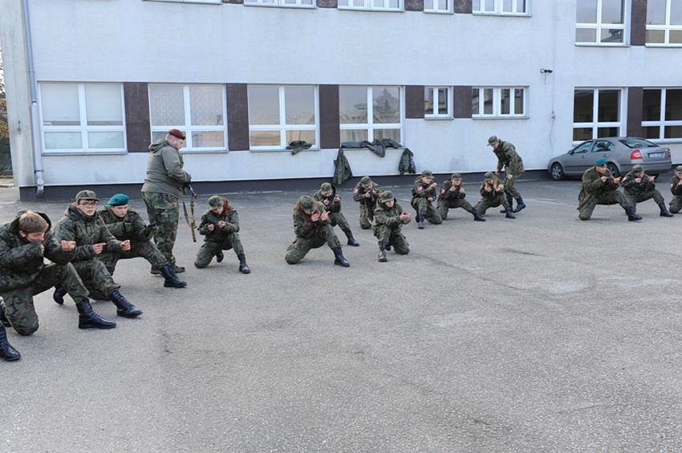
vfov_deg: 35.0
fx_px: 719
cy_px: 226
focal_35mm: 38
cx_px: 341
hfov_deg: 50.7
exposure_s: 1/250
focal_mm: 38
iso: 640
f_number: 8
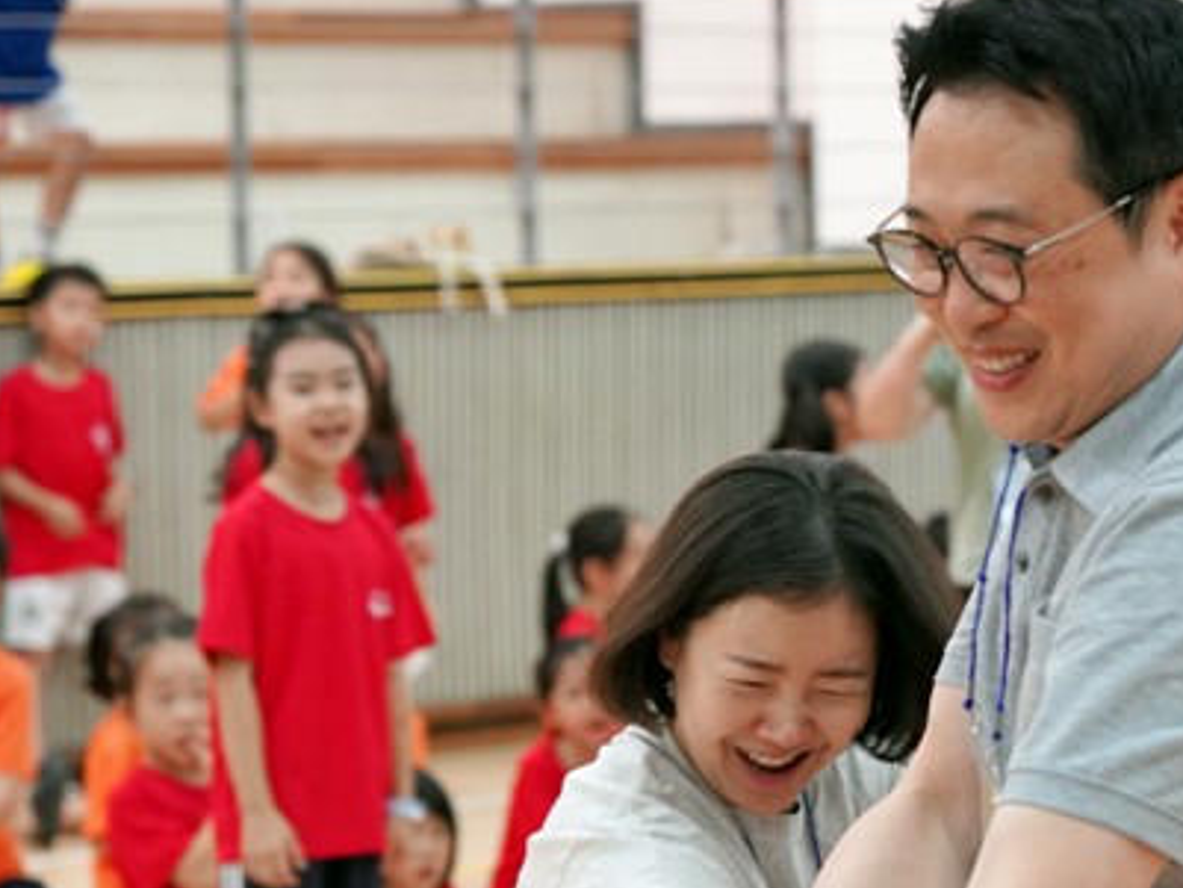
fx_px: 5162
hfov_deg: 12.8
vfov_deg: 9.8
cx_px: 1298
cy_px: 522
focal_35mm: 151
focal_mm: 70
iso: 1600
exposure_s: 1/160
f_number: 4
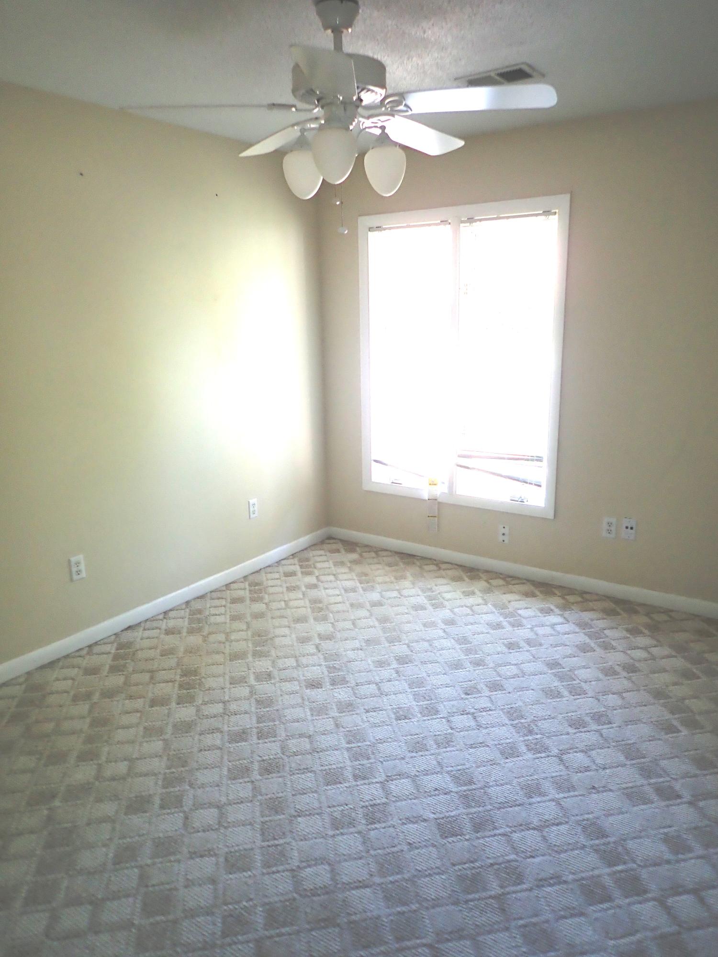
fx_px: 691
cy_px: 478
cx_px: 359
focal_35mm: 25
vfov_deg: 69.4
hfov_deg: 54.9
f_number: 2
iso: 100
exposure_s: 1/100
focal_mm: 4.5
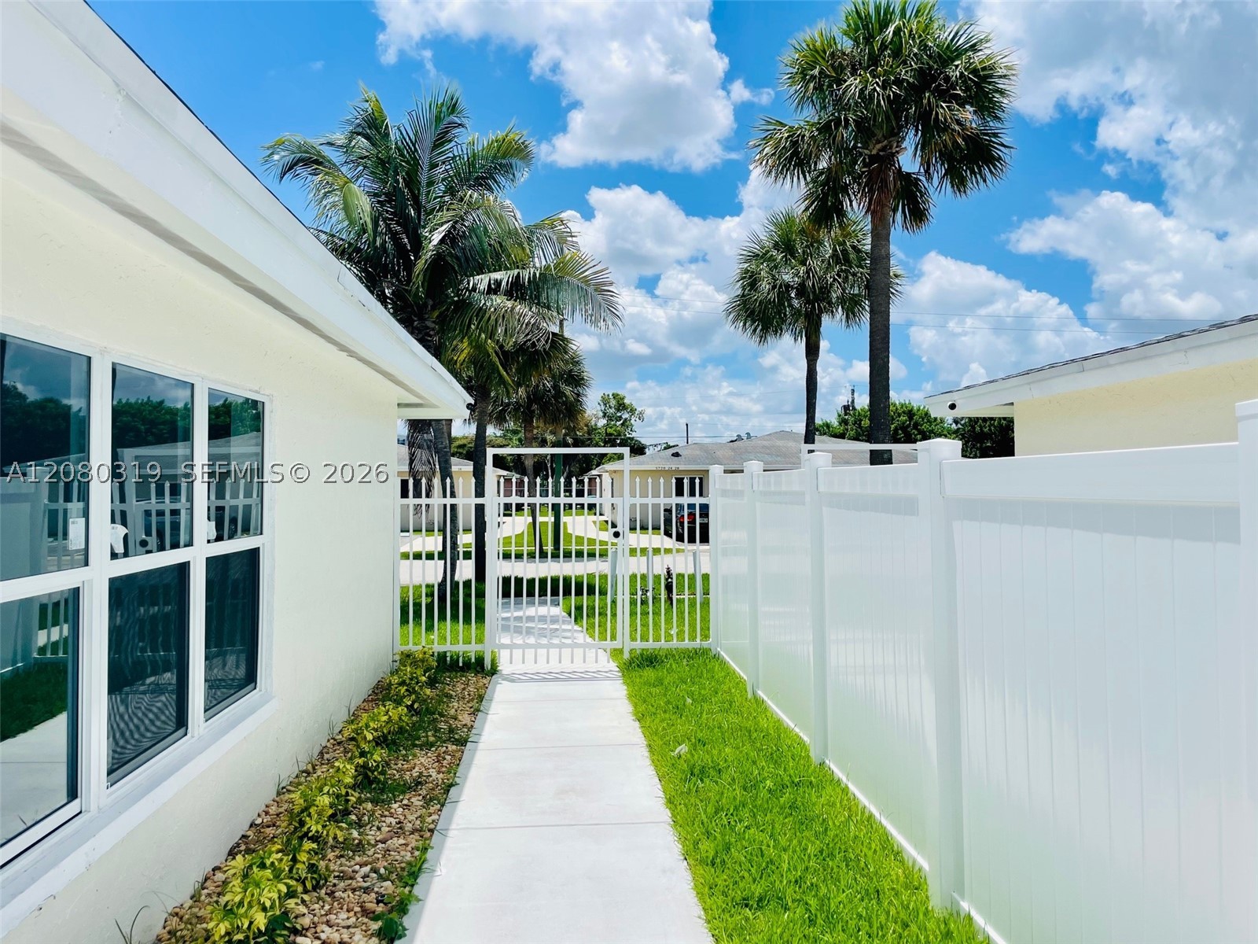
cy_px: 472
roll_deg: +1.0
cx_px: 629
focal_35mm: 26
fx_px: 945
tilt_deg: +2.4
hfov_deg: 67.3
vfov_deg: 53.1
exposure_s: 1/7813
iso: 32
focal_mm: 4.2
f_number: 1.6
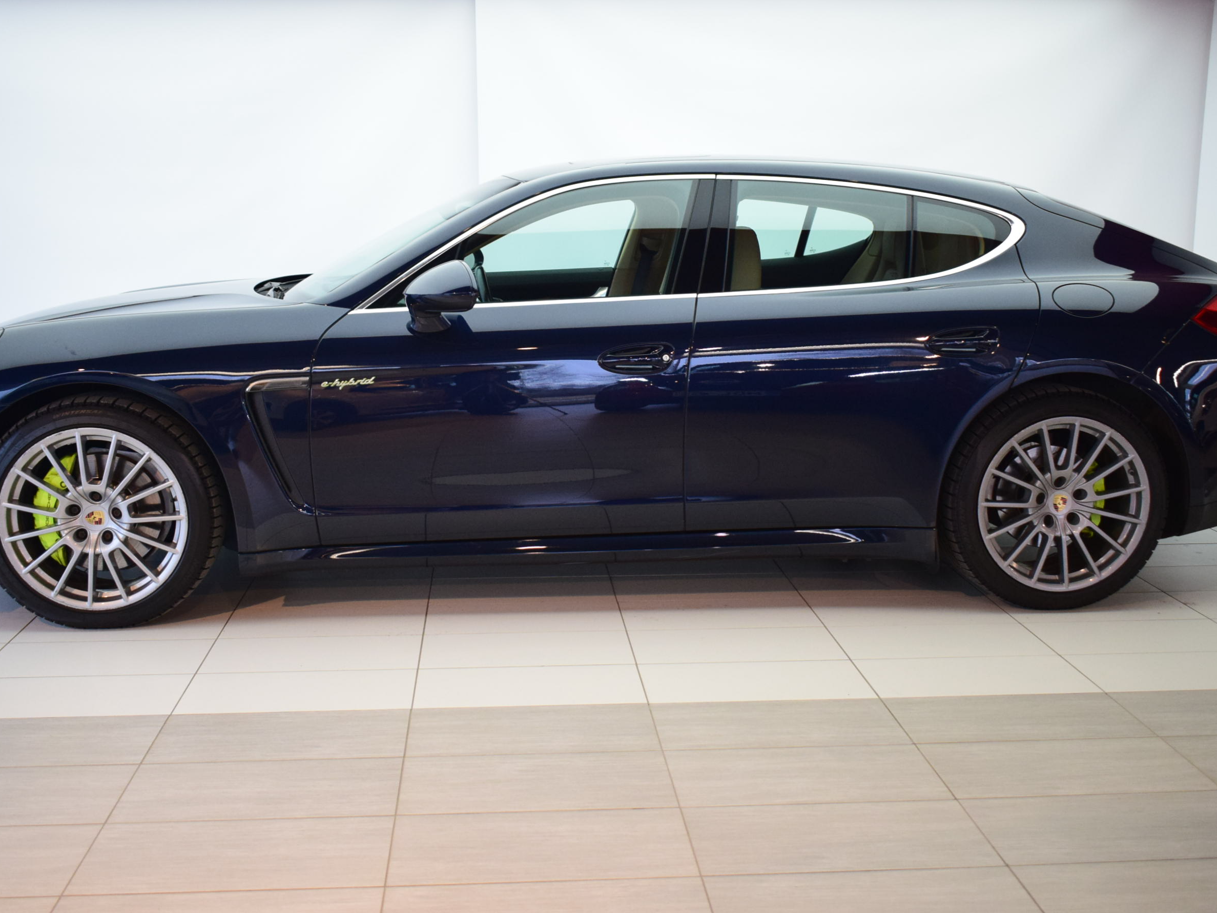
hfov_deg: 46.8
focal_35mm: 40
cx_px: 580
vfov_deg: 35.9
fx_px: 1406
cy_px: 421
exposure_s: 1/200
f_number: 3.8
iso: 1600
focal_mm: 22
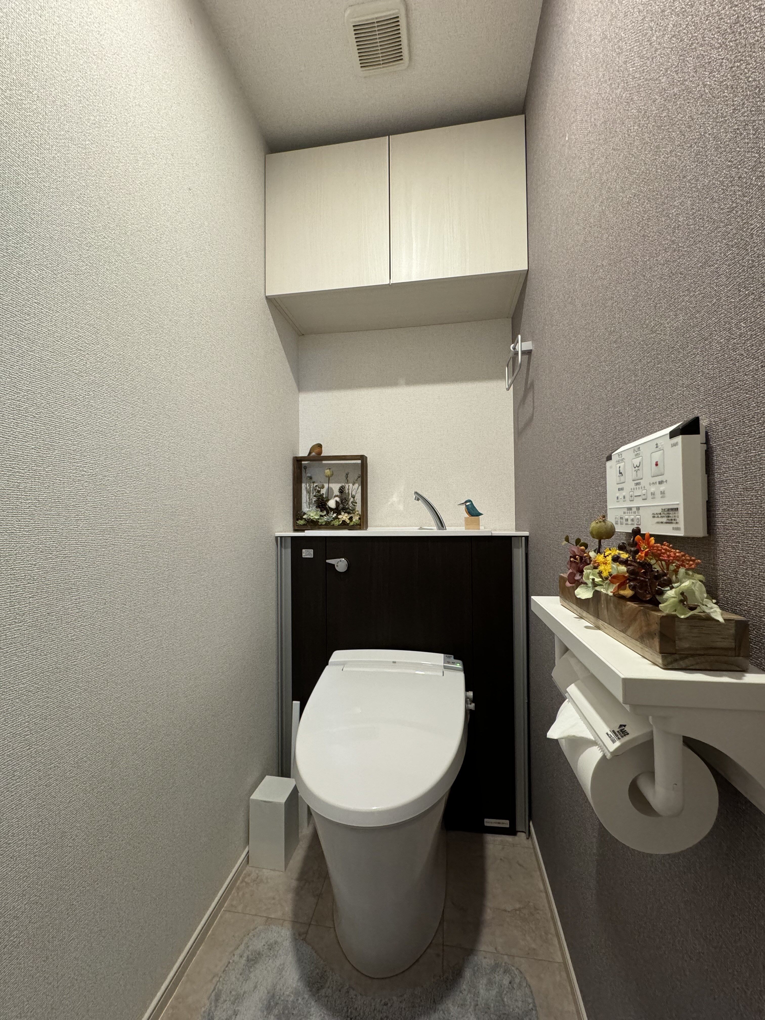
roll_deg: -0.5
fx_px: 413
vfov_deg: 102.1
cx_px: 382
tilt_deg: +1.5
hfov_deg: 85.7
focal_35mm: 14
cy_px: 510
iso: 320
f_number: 2.2
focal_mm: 2.22
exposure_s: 1/50
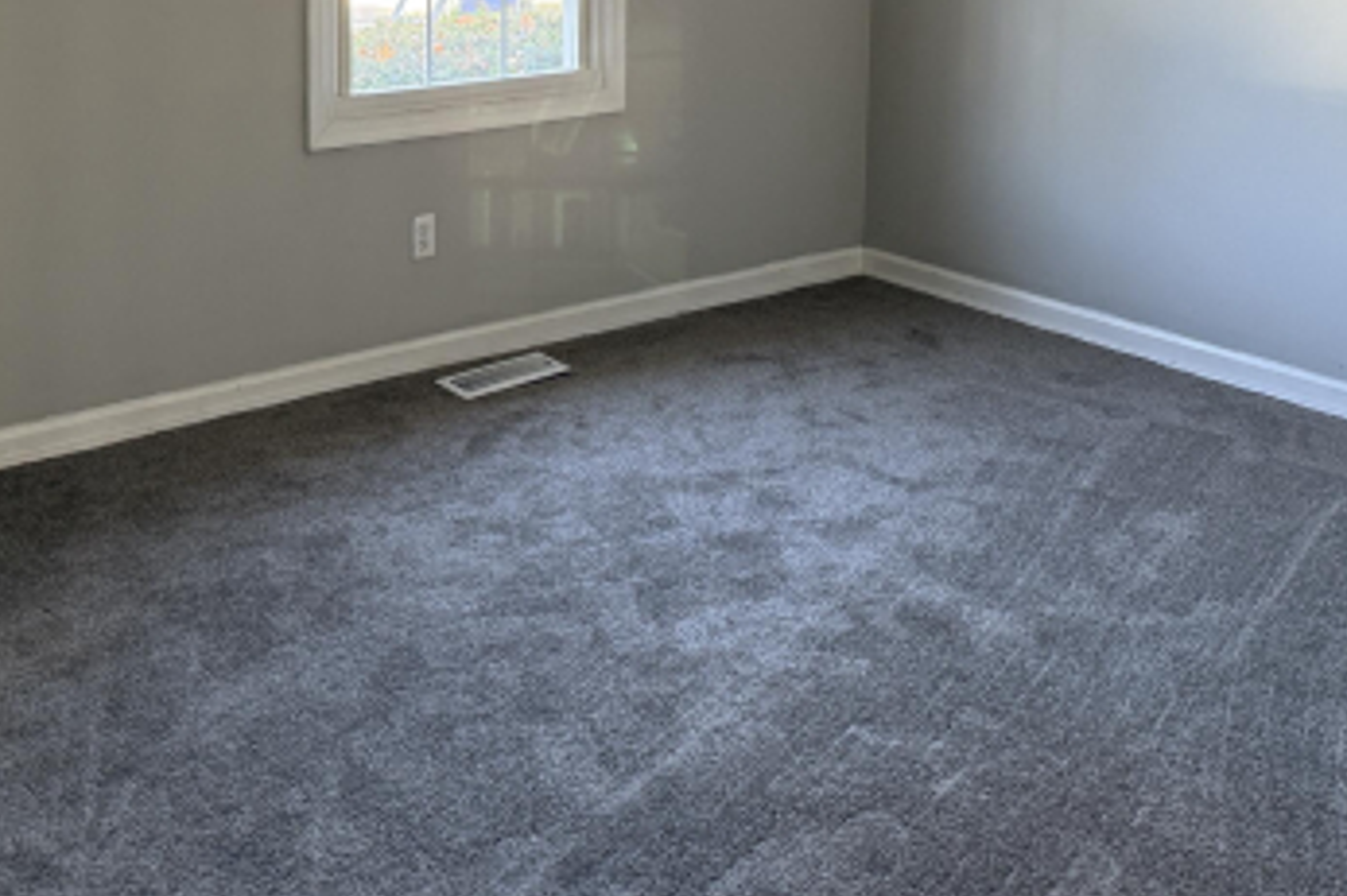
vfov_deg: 26.5
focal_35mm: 48
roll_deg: -0.9
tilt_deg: -5.8
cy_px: 0
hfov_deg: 40.8
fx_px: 1795
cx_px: 499
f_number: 1.78
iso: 200
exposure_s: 1/60
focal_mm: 6.76
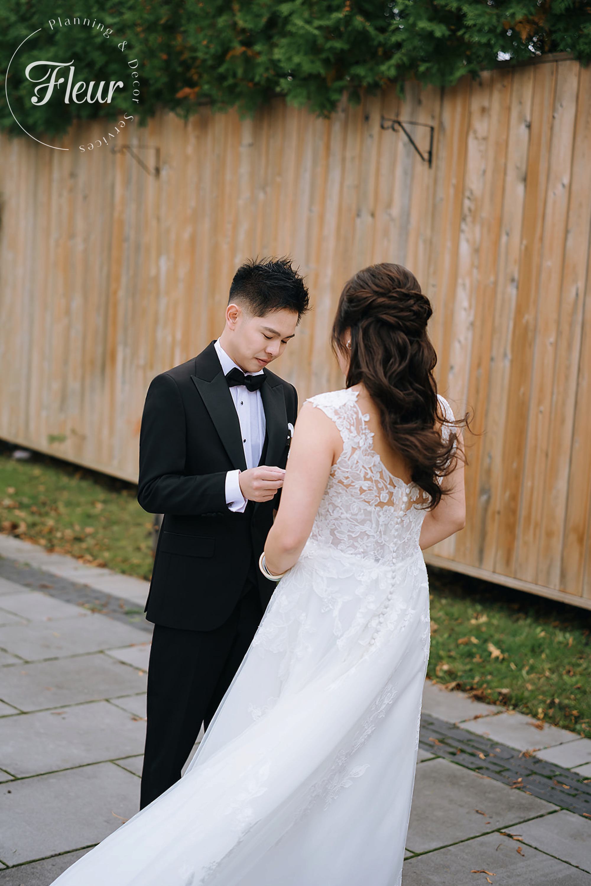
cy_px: 443
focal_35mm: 50
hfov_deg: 27.0
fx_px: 1231
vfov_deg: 39.6
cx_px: 296
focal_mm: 50
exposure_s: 1/1000
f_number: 2
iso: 125
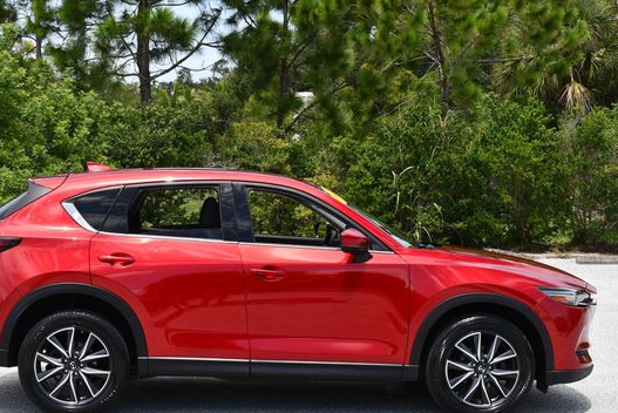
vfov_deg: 20.0
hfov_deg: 29.6
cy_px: 221
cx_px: 270
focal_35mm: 68
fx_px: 1168
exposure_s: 1/250
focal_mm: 28
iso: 140
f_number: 8
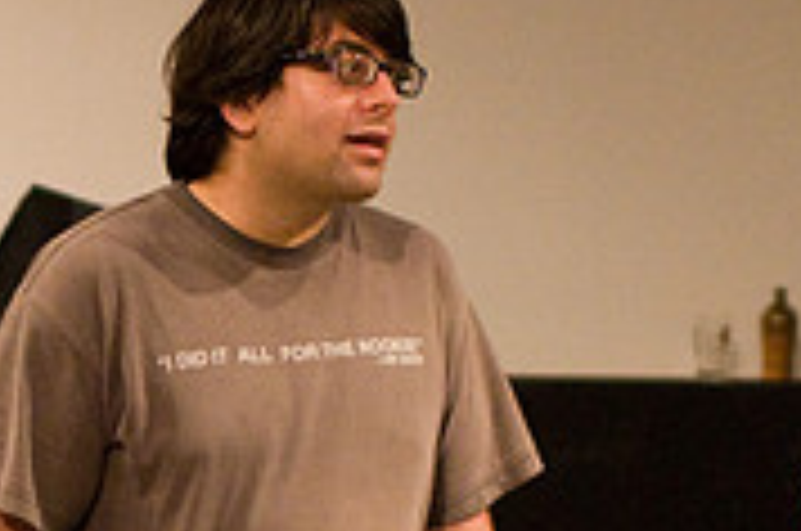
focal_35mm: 147
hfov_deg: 13.5
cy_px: 614
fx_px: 3265
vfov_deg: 9.2
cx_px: -212
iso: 1600
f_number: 1.4
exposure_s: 1/50
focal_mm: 30
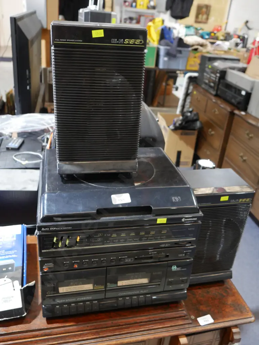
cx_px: 130
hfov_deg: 46.8
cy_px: 172
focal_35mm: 30
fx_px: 299
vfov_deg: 59.9
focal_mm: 15
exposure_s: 1/60
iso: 1600
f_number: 4.5
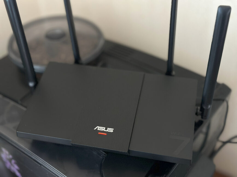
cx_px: 118
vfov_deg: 30.3
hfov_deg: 39.7
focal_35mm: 48
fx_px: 329
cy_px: 88
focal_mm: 6.86
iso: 500
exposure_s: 1/40
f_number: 1.78
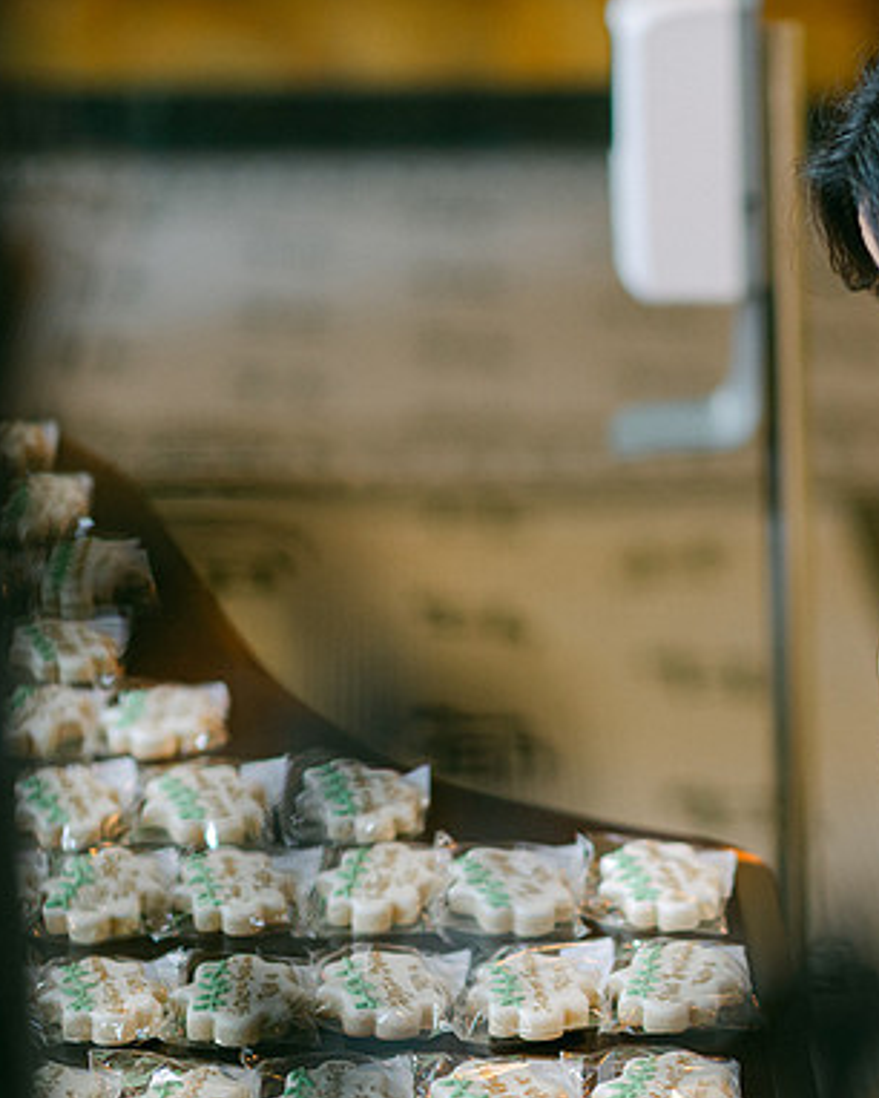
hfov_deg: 12.7
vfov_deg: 15.9
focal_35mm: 121
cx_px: 629
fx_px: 3932
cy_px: 549
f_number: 1.8
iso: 1250
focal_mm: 85
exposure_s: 1/125
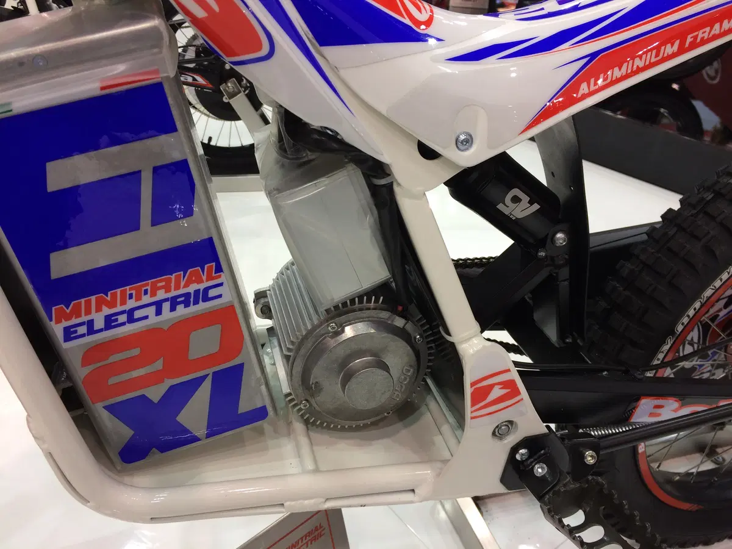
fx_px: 613
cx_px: 366
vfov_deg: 48.2
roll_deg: -3.6
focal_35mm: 29
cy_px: 274
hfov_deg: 61.7
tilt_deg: -30.6
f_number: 2.2
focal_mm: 4.15
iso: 50
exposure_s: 1/100
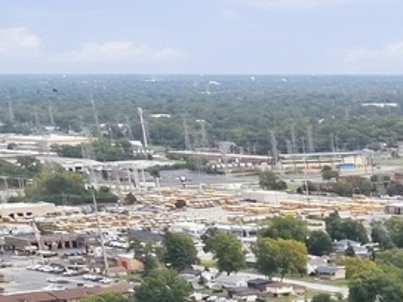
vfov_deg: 10.3
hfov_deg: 13.5
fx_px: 1479
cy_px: 687
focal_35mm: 127
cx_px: 773
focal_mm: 8.7
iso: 290
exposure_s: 1/4000
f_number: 1.8
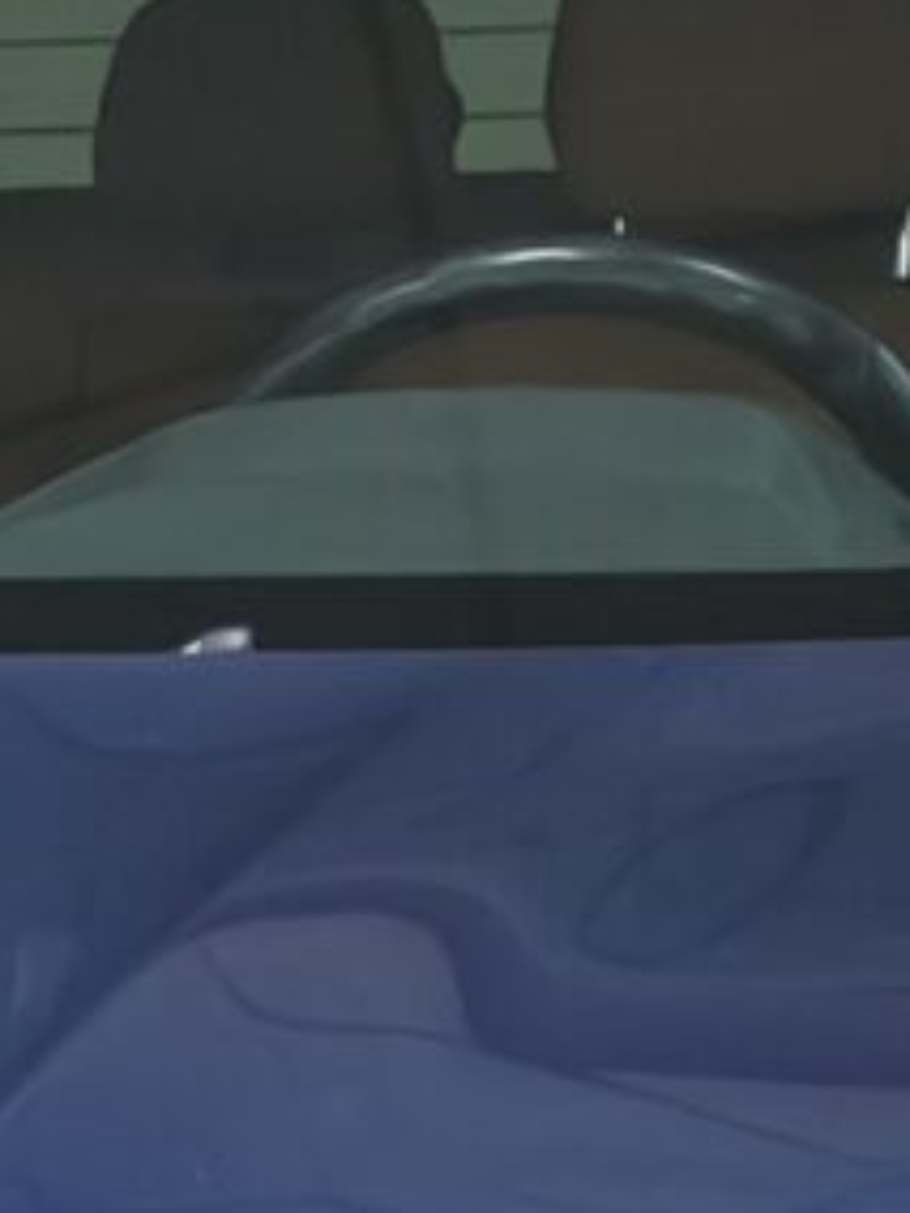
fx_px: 7256
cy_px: 2144
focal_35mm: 207
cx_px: -966
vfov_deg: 9.2
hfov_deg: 6.9
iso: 800
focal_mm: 5.35
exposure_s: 1/50
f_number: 1.7
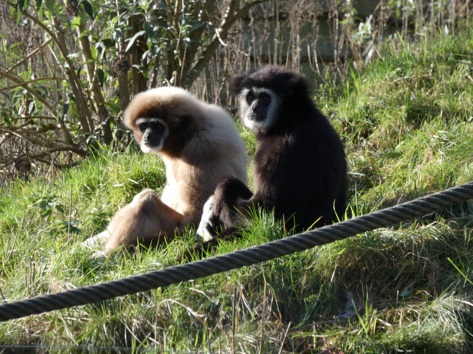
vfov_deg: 3.3
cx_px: 236
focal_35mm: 454
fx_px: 6204
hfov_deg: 4.4
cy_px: 177
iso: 80
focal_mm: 81.4
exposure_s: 1/100
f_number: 5.6
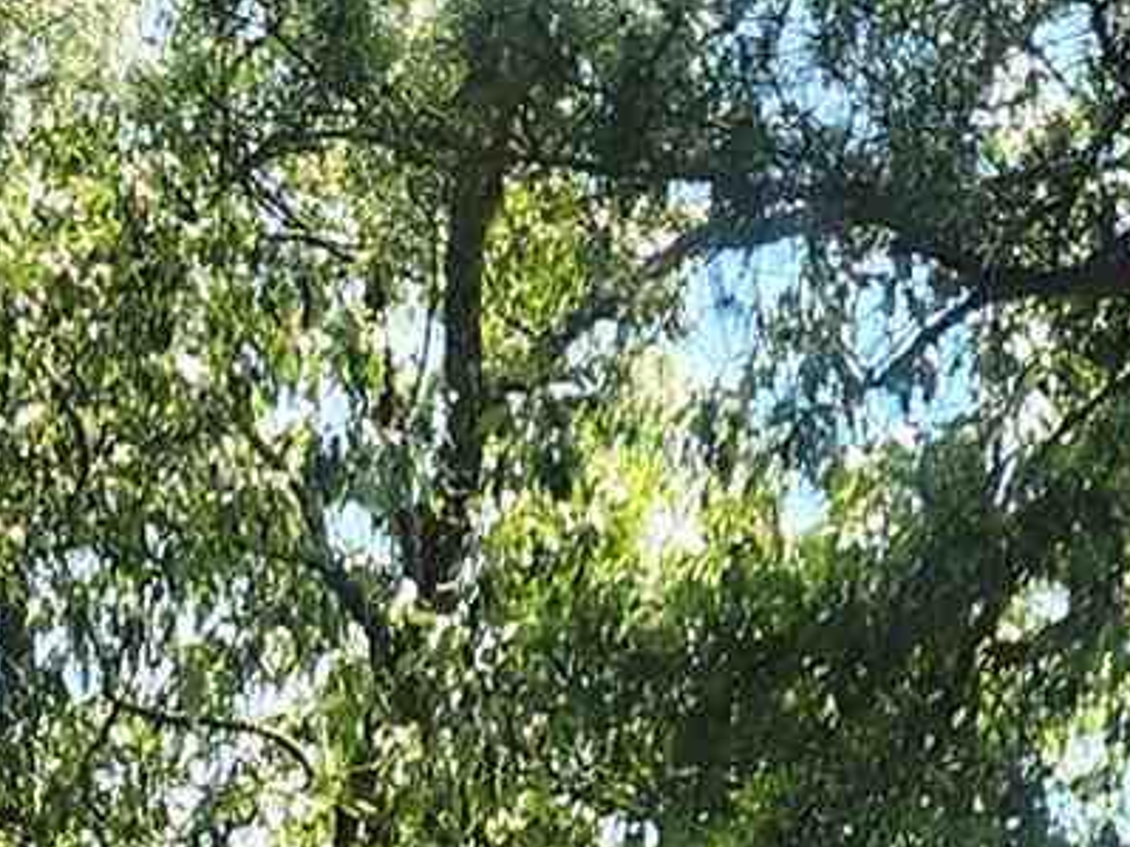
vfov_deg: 7.1
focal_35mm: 177
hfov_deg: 11.1
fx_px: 5776
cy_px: 2938
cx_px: 28
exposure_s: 1/357
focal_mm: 5.4
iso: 20
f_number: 1.8
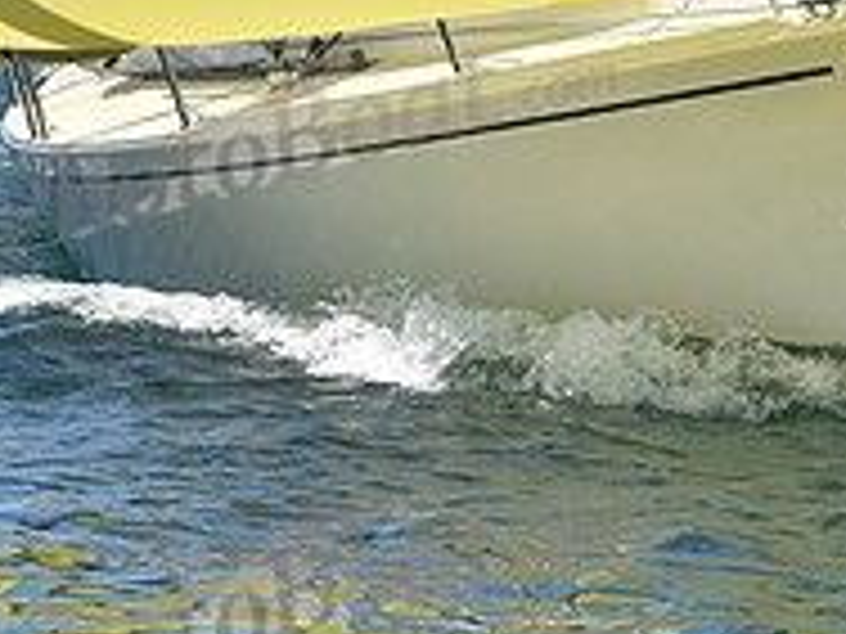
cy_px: -155
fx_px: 5792
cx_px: 855
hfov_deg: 8.3
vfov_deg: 6.2
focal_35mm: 237
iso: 250
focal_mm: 80
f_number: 8
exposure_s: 1/800
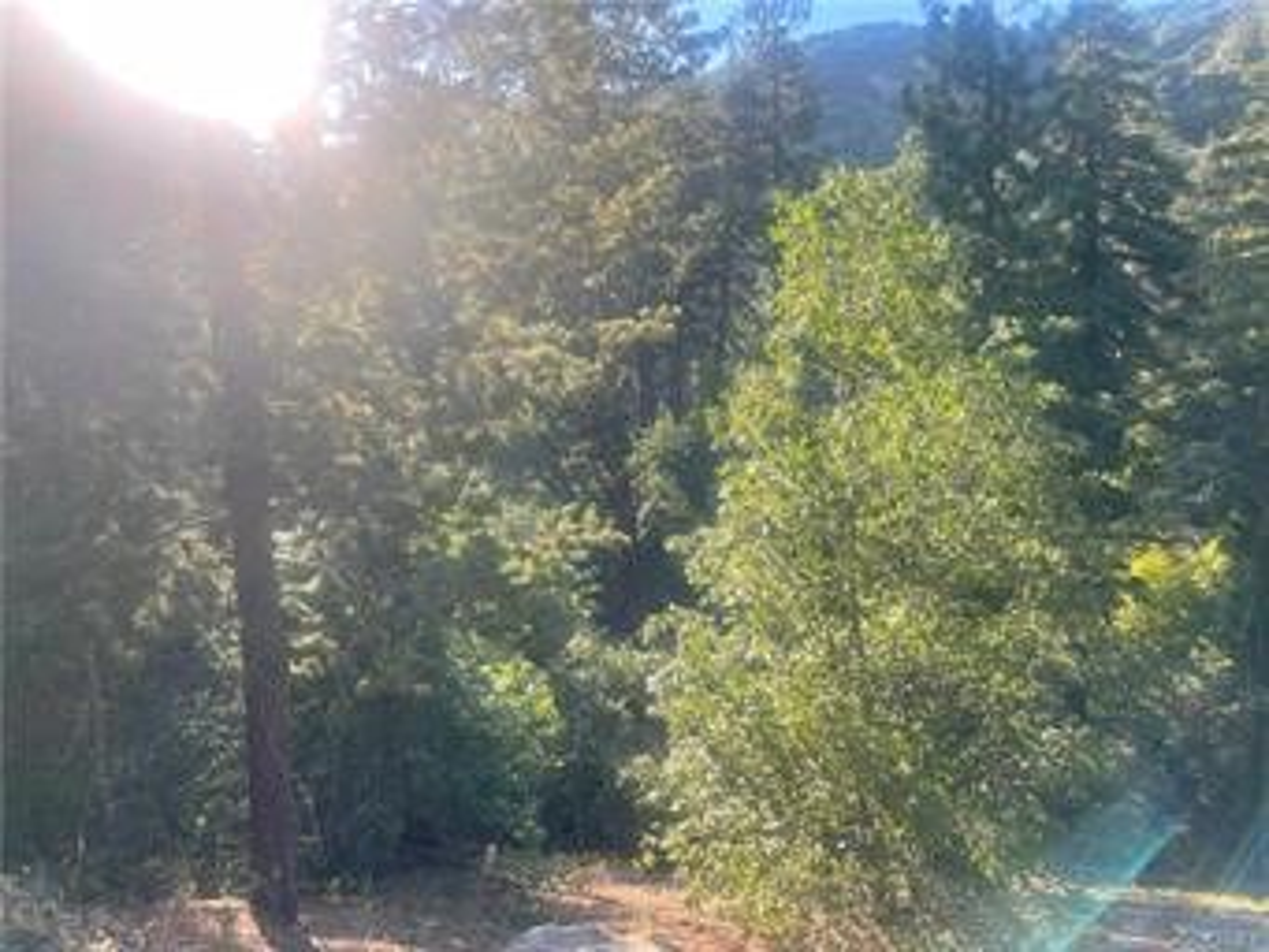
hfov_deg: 67.3
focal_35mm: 26
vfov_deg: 53.1
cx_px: 634
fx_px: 953
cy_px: 476
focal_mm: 5.7
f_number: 1.5
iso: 50
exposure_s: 1/840
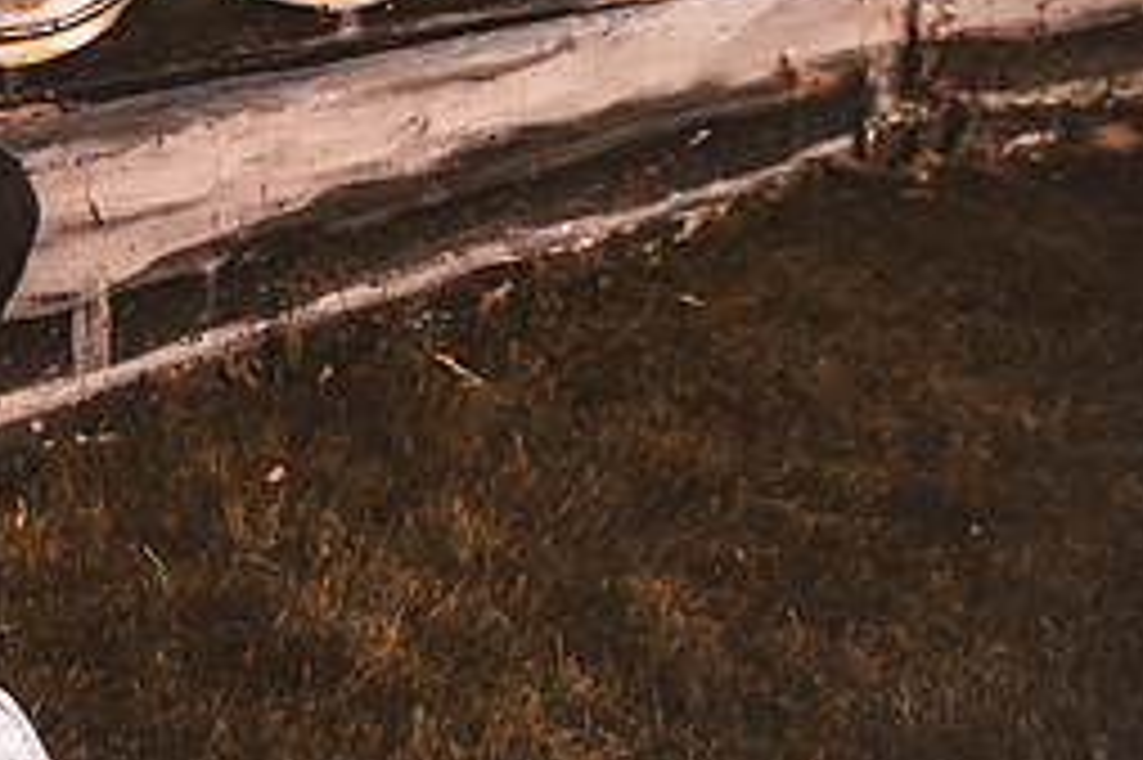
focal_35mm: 137
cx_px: -36
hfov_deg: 14.7
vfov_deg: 9.9
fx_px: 4347
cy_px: 11
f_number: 2.8
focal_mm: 60
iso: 1000
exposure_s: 1/100
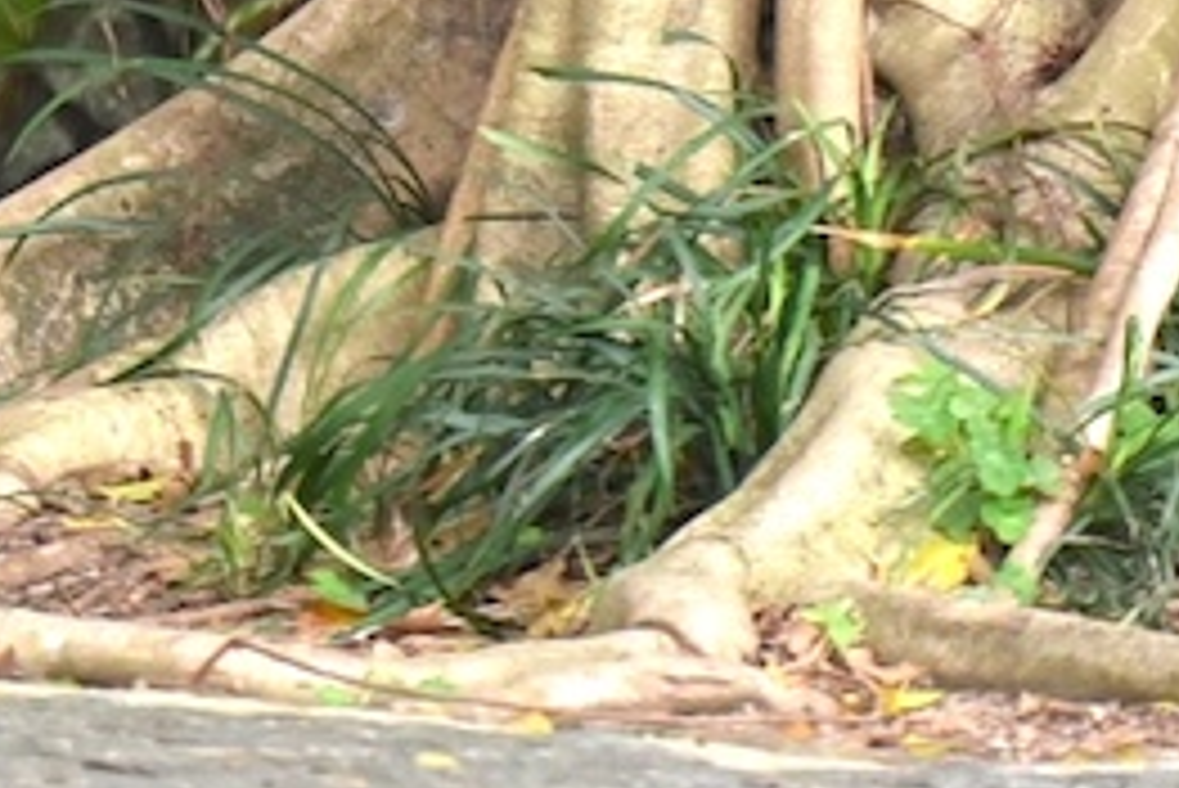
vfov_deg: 1.6
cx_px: -3195
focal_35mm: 885
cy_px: -970
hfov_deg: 2.3
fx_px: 28999
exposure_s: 1/400
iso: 800
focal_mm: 116
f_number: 5
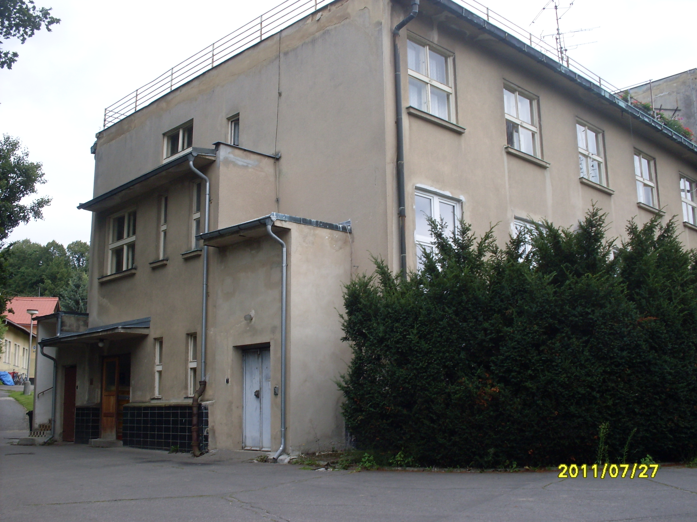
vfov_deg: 37.7
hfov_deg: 49.0
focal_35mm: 38
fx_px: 765
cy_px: 261
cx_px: 348
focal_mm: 6.3
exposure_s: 1/60
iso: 80
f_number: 8.4
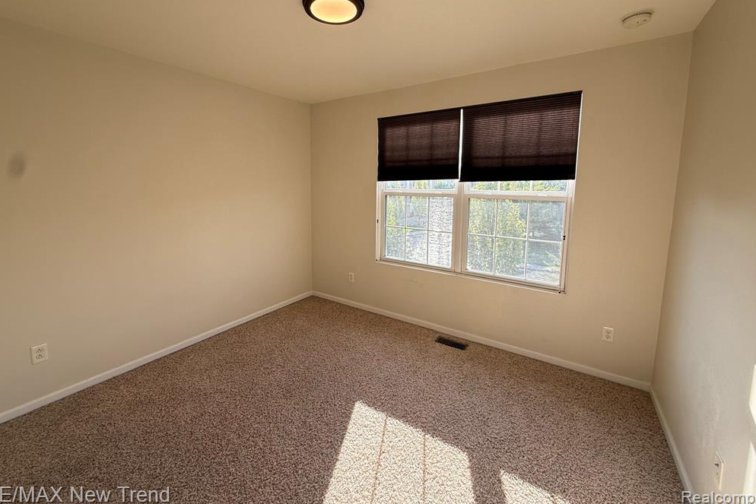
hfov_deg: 100.4
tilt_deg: -5.3
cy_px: 217
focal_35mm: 15
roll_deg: -0.5
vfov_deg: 76.9
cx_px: 369
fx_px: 315
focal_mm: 2.22
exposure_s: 1/218
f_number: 2.2
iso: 50
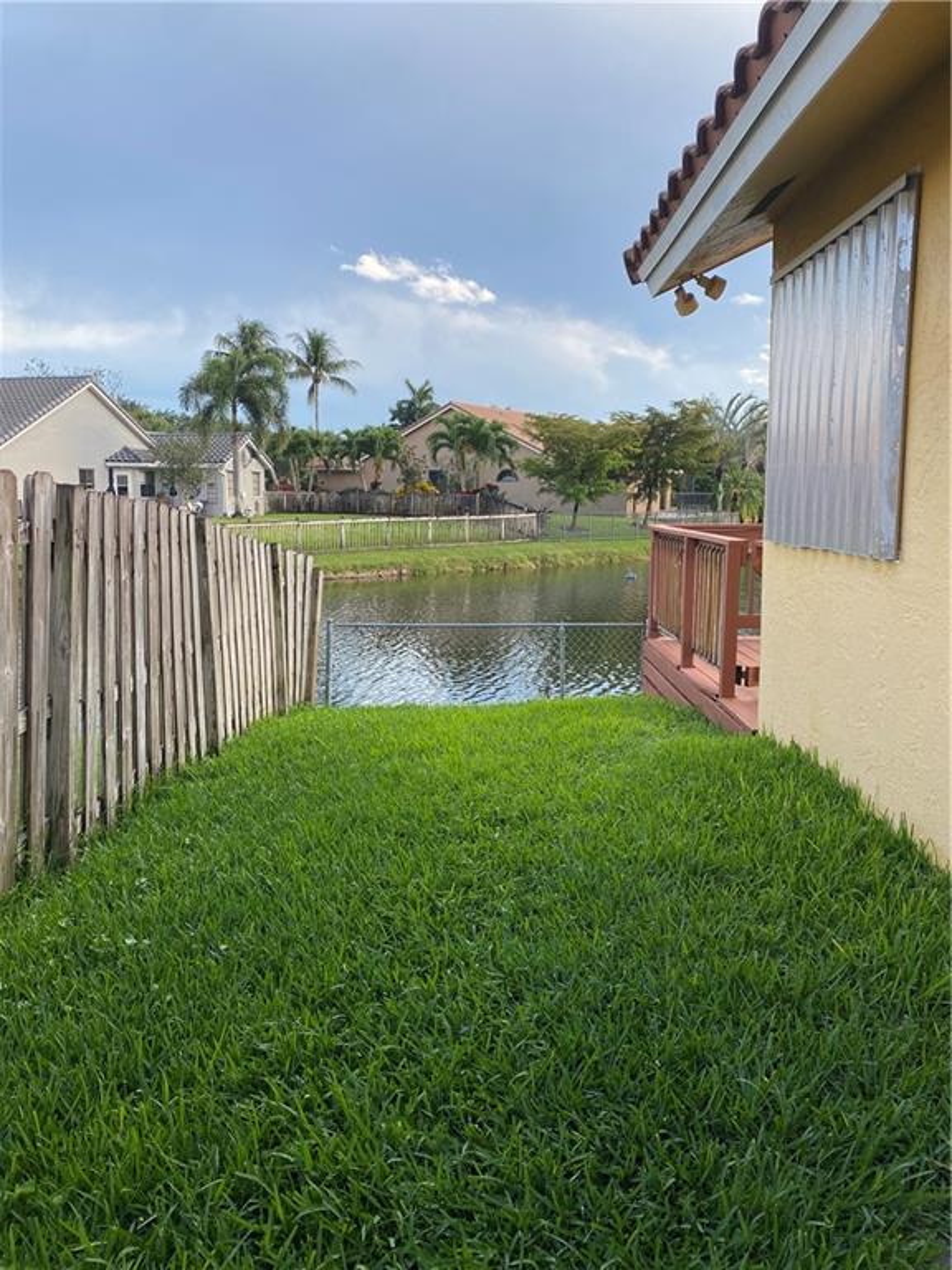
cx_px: 476
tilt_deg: -6.8
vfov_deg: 67.3
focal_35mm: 26
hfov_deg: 53.1
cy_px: 635
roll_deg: +0.3
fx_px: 953
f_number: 1.8
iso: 32
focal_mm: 4.25
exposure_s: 1/549
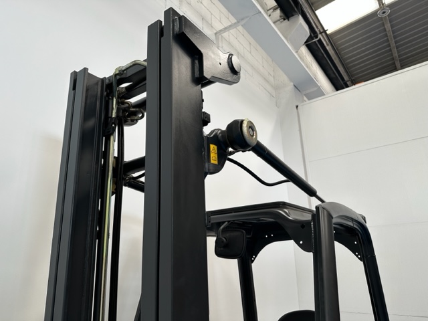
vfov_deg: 56.8
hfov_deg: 71.6
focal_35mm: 24
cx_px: 214
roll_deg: +0.6
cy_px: 160
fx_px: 297
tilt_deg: +18.1
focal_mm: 6.86
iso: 80
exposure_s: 1/121
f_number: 1.78
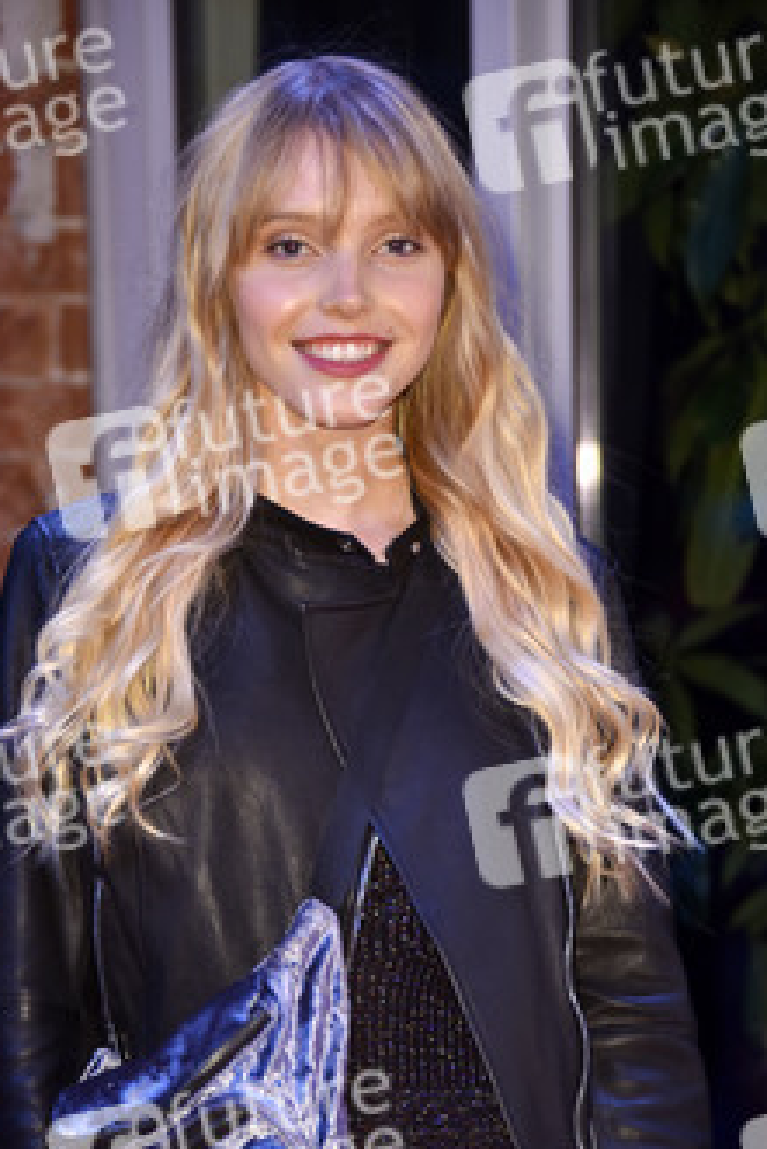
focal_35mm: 193
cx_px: 326
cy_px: 632
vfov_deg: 10.7
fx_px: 6161
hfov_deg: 7.1
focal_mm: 160
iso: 640
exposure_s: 1/160
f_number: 5.6
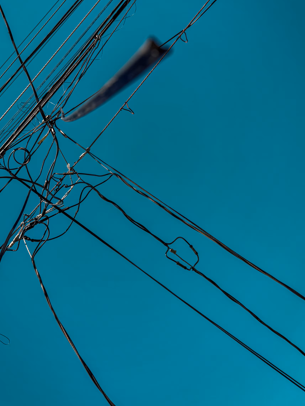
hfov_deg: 46.7
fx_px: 352
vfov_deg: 59.4
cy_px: 160
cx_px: 134
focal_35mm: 30
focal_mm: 6.76
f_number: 1.8
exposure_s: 1/1700
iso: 80
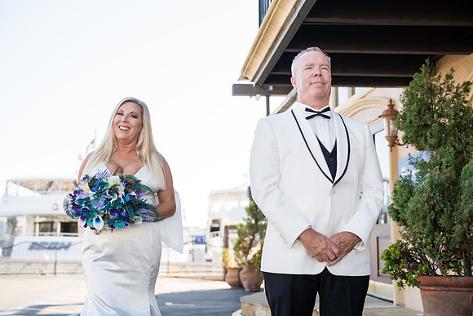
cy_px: 158
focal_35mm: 50
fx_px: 657
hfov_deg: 39.6
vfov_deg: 27.0
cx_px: 236
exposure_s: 1/500
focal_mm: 50
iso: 125
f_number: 2.8
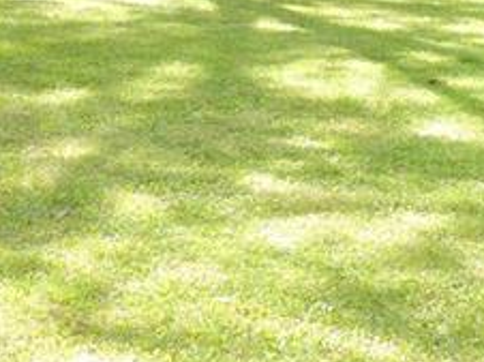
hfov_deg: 16.1
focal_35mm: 122
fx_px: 1704
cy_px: -144
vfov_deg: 11.7
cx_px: 99
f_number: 3.4
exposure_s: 1/100
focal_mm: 7.6
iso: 100
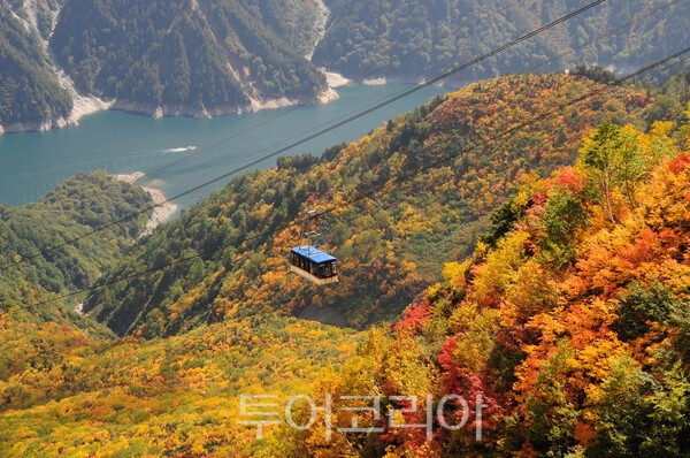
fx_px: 1722
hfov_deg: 22.7
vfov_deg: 15.1
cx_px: 345
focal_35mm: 90
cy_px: 229
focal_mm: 60
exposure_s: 1/320
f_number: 10
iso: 320
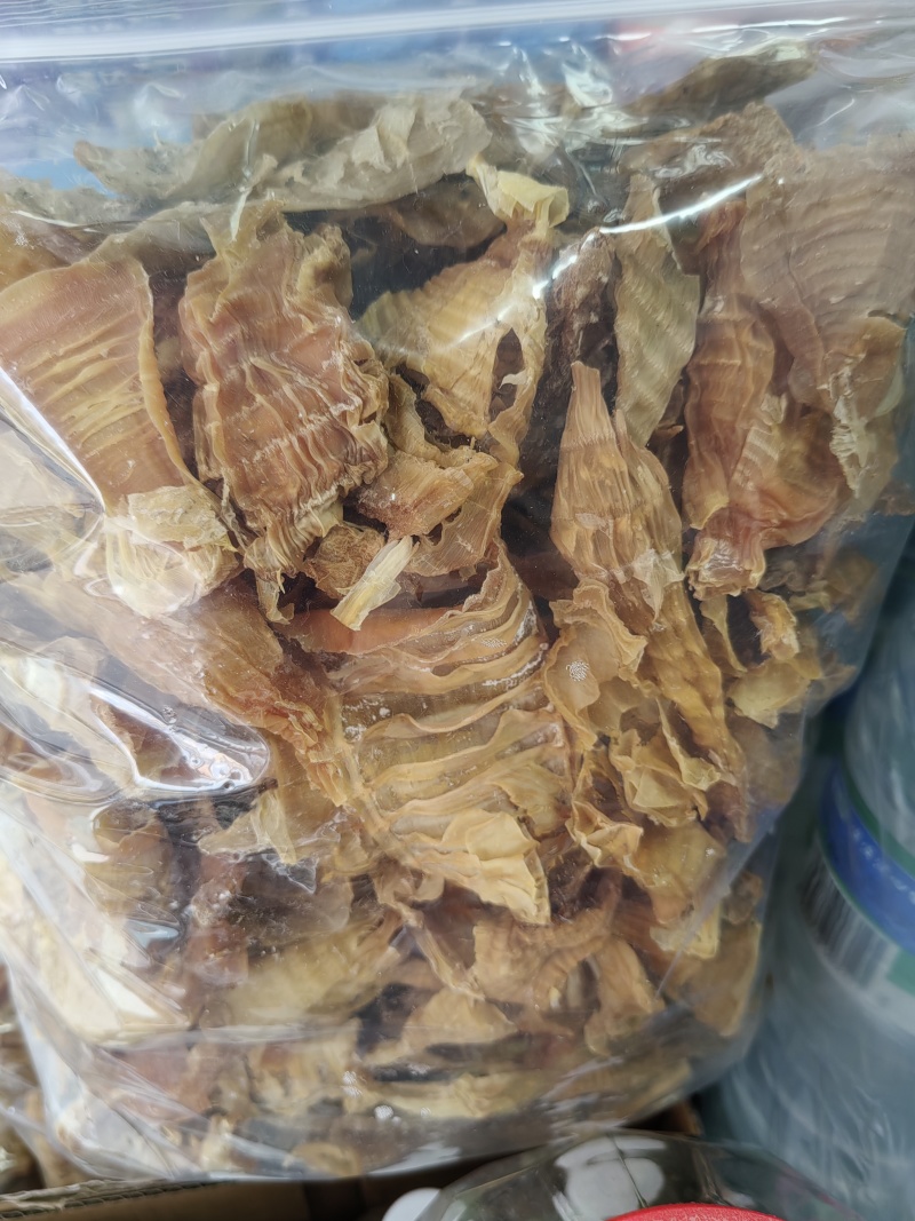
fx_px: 952
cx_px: 458
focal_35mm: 27
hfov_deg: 51.3
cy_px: 610
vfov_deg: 65.3
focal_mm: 5.52
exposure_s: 1/100
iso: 125
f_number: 1.9
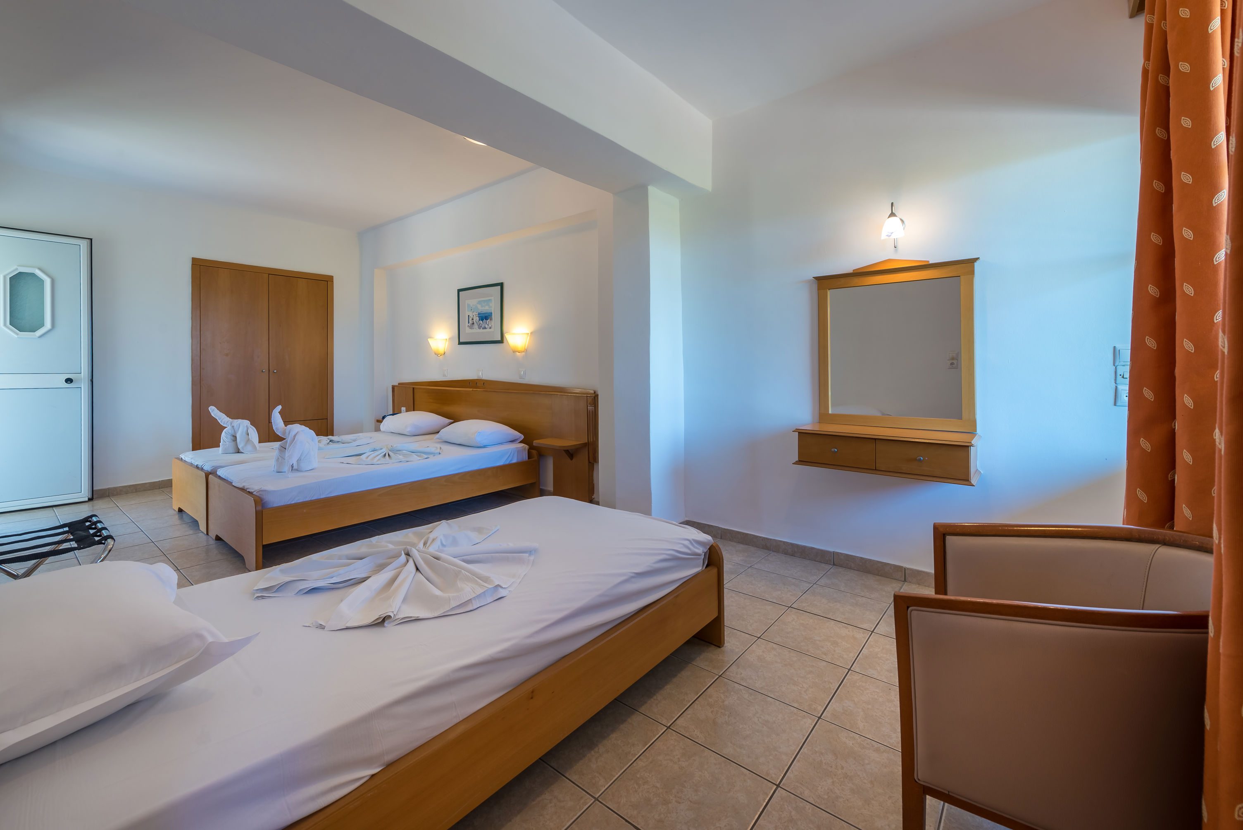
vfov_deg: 77.4
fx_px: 518
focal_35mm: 15
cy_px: 415
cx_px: 622
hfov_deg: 100.4
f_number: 10
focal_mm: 15
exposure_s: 1/4
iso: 100
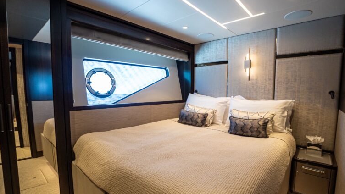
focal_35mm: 18
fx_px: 165
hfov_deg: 92.7
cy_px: 105
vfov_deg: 60.9
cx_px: 172
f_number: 3.2
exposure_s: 1/50
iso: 400
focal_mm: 10.9
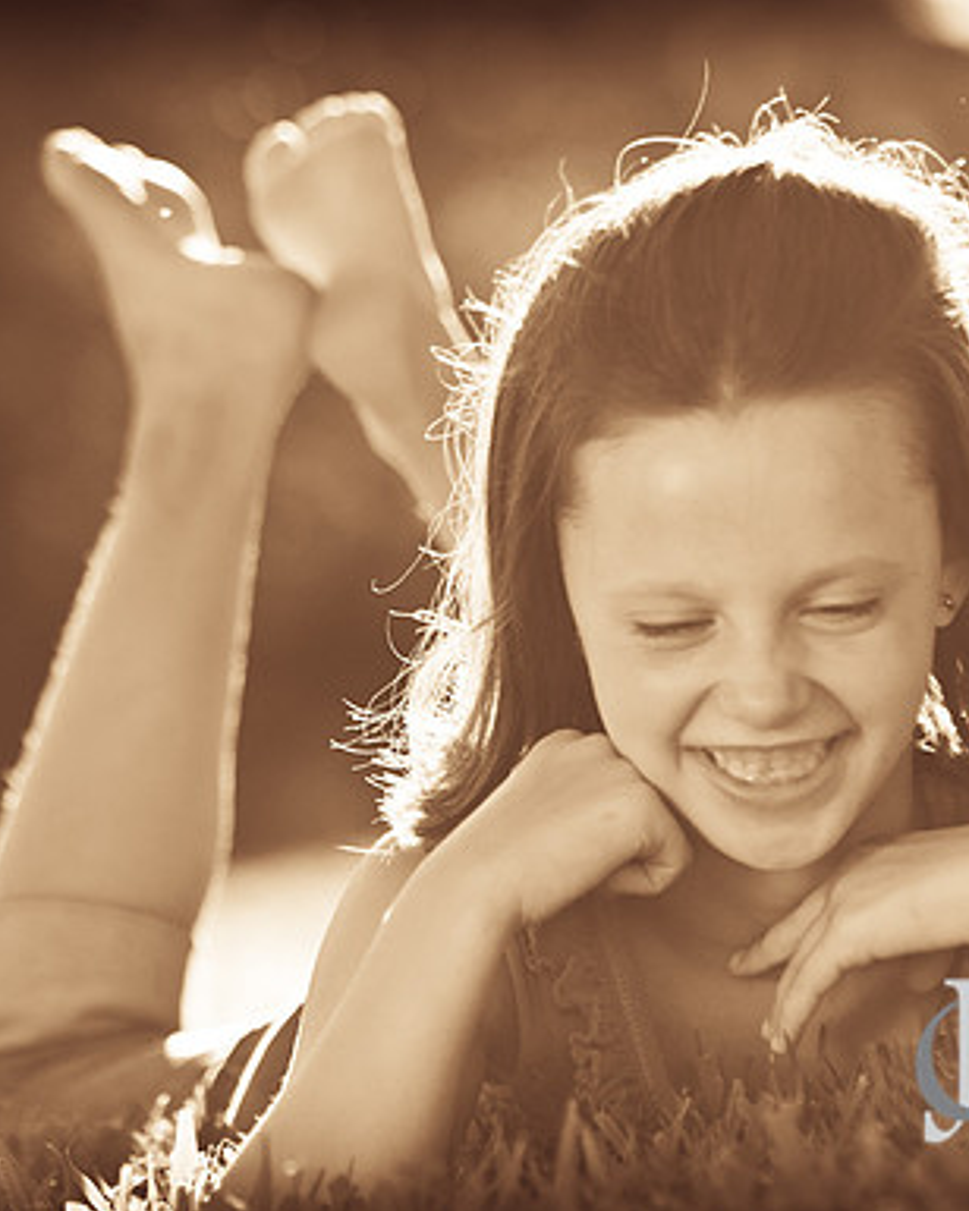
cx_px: 478
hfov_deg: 5.0
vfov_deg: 6.3
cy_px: 607
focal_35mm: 308
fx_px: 11031
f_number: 3.2
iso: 200
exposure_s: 1/750
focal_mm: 145
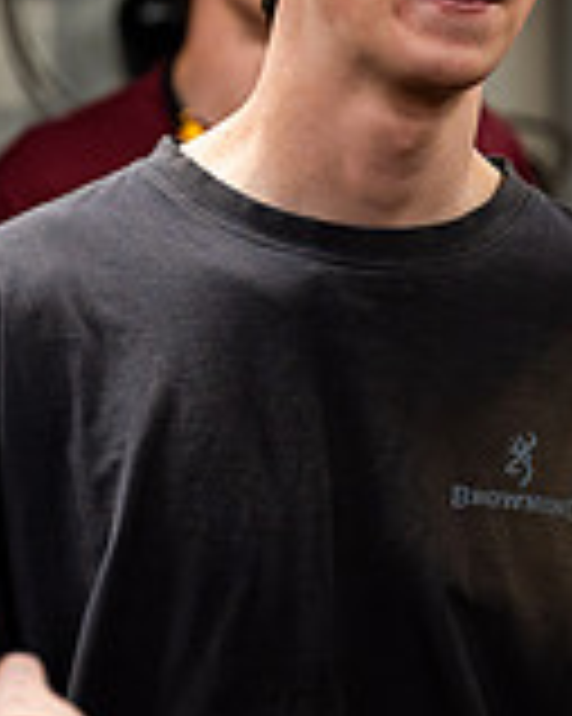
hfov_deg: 5.7
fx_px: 5719
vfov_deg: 7.2
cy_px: 285
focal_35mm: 270
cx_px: 322
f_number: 2.8
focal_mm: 70
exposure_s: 1/500
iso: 1600
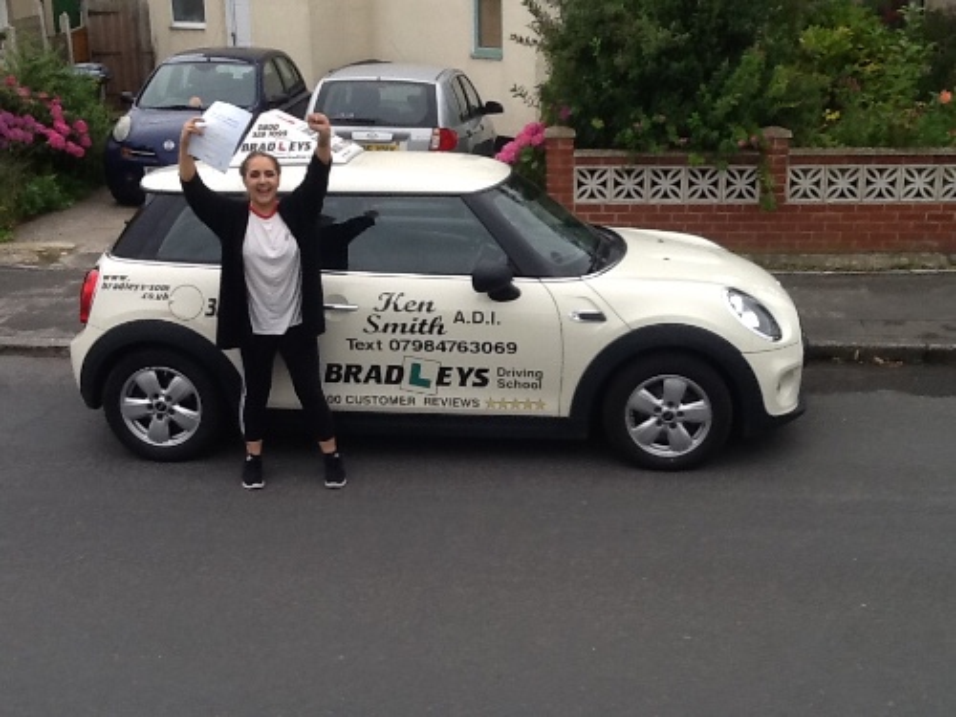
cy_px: 358
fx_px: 1215
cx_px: 478
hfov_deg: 42.9
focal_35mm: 44
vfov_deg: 32.9
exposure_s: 1/315
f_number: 2.4
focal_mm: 2.03
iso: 40
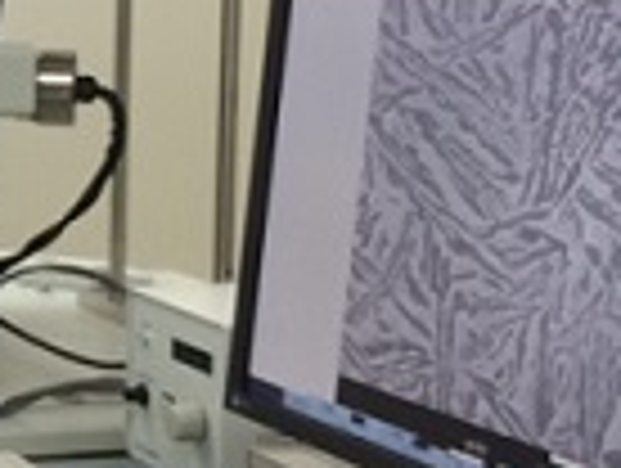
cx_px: -326
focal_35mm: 114
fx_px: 2049
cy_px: 112
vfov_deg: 13.0
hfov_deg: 15.8
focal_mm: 4.12
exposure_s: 1/30
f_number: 2.2
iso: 80
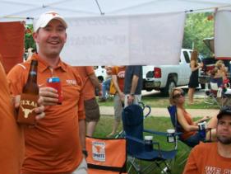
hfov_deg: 33.0
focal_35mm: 57
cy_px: 102
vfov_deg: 25.6
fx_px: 381
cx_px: 54
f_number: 2.8
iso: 64
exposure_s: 1/80
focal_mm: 5.7
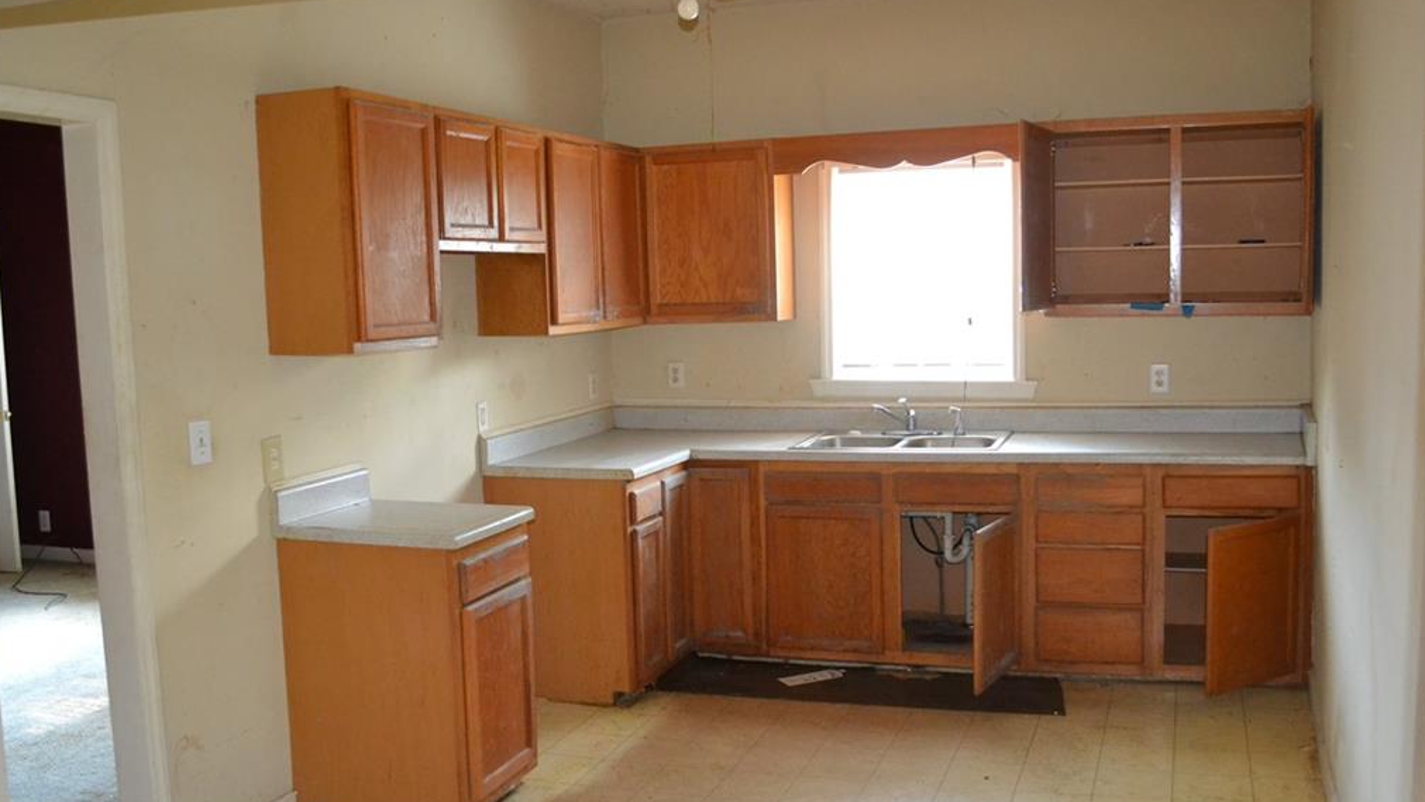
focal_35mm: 35
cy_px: 419
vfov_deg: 33.7
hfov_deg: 56.6
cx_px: 712
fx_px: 1323
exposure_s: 1/60
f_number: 3.8
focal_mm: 22
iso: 2800
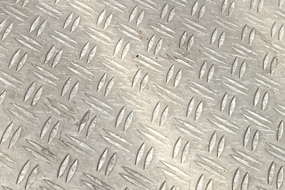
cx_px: -86
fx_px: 887
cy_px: -193
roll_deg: -13.6
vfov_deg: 11.1
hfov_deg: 17.2
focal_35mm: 112
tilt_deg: -34.2
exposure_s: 1/442
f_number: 1.8
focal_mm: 3
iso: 16
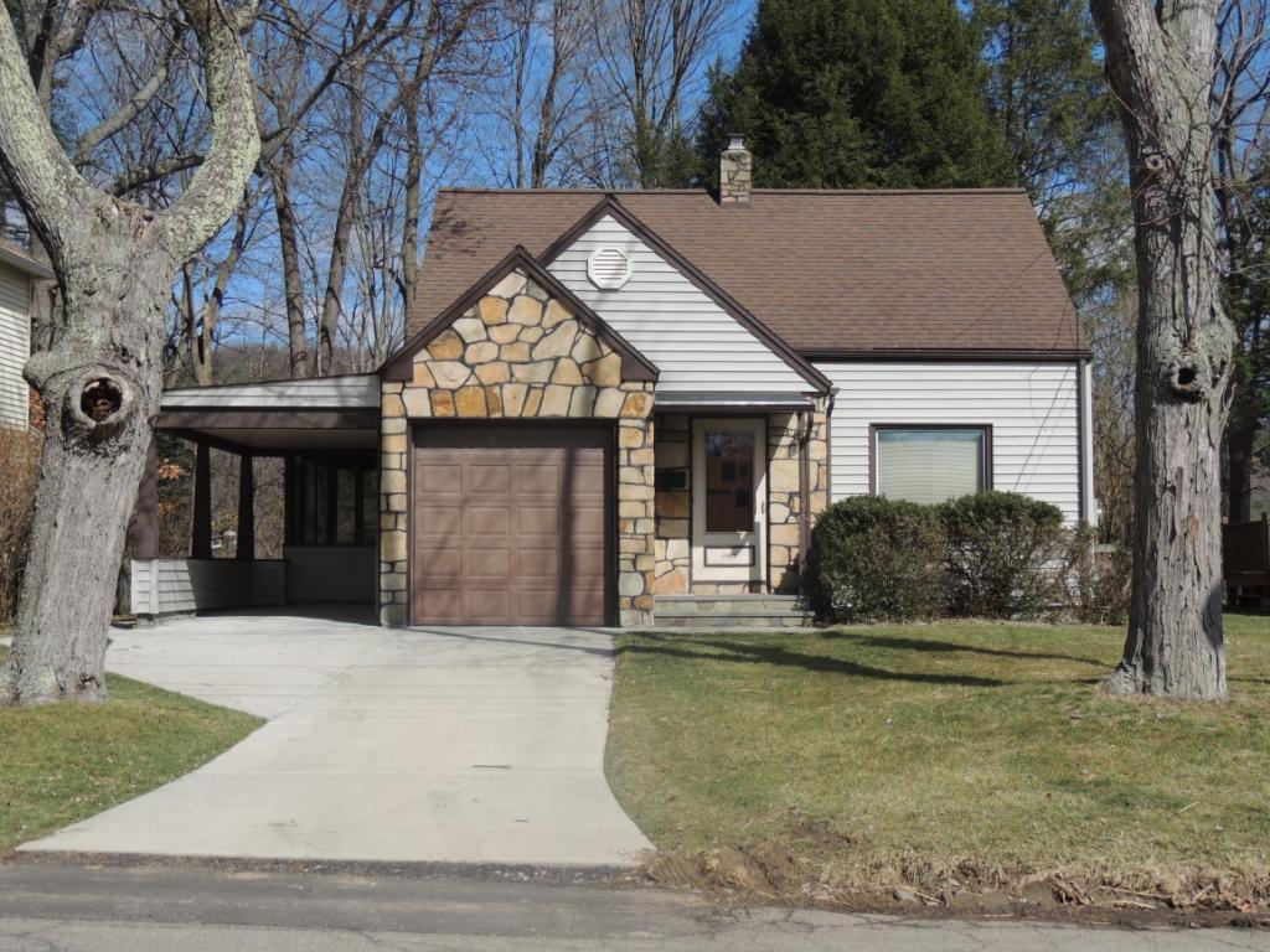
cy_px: 476
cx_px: 635
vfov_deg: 30.9
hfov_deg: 40.4
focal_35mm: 47
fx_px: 1724
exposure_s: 1/1250
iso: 100
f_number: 3.5
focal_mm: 8.3
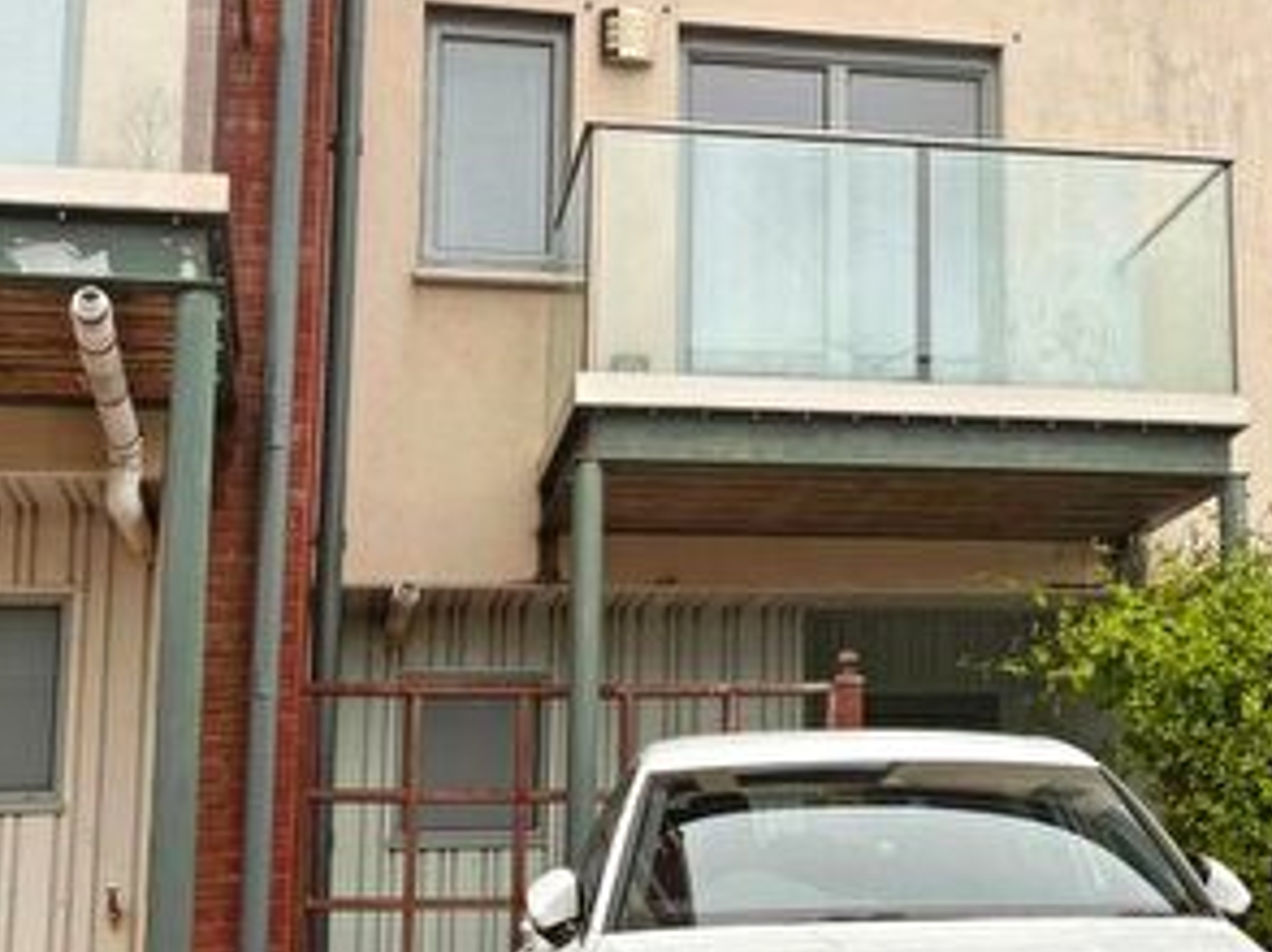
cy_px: 115
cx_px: 948
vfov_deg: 23.1
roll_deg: +2.7
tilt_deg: +18.4
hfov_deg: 30.7
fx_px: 2276
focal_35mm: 62
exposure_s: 1/701
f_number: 1.6
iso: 50
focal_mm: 5.96
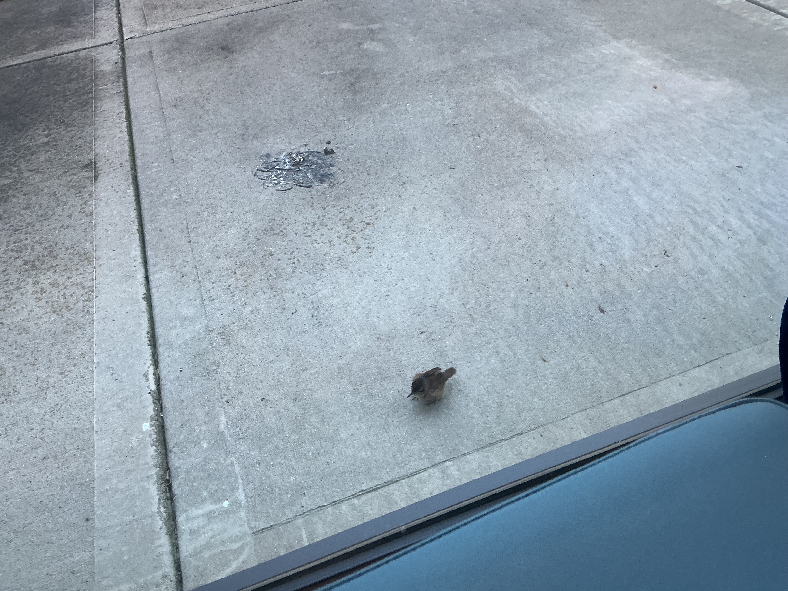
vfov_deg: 48.2
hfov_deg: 61.7
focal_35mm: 29
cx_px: 394
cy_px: 296
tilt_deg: -41.8
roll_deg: +7.2
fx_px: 660
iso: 64
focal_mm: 3
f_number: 1.8
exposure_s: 1/120
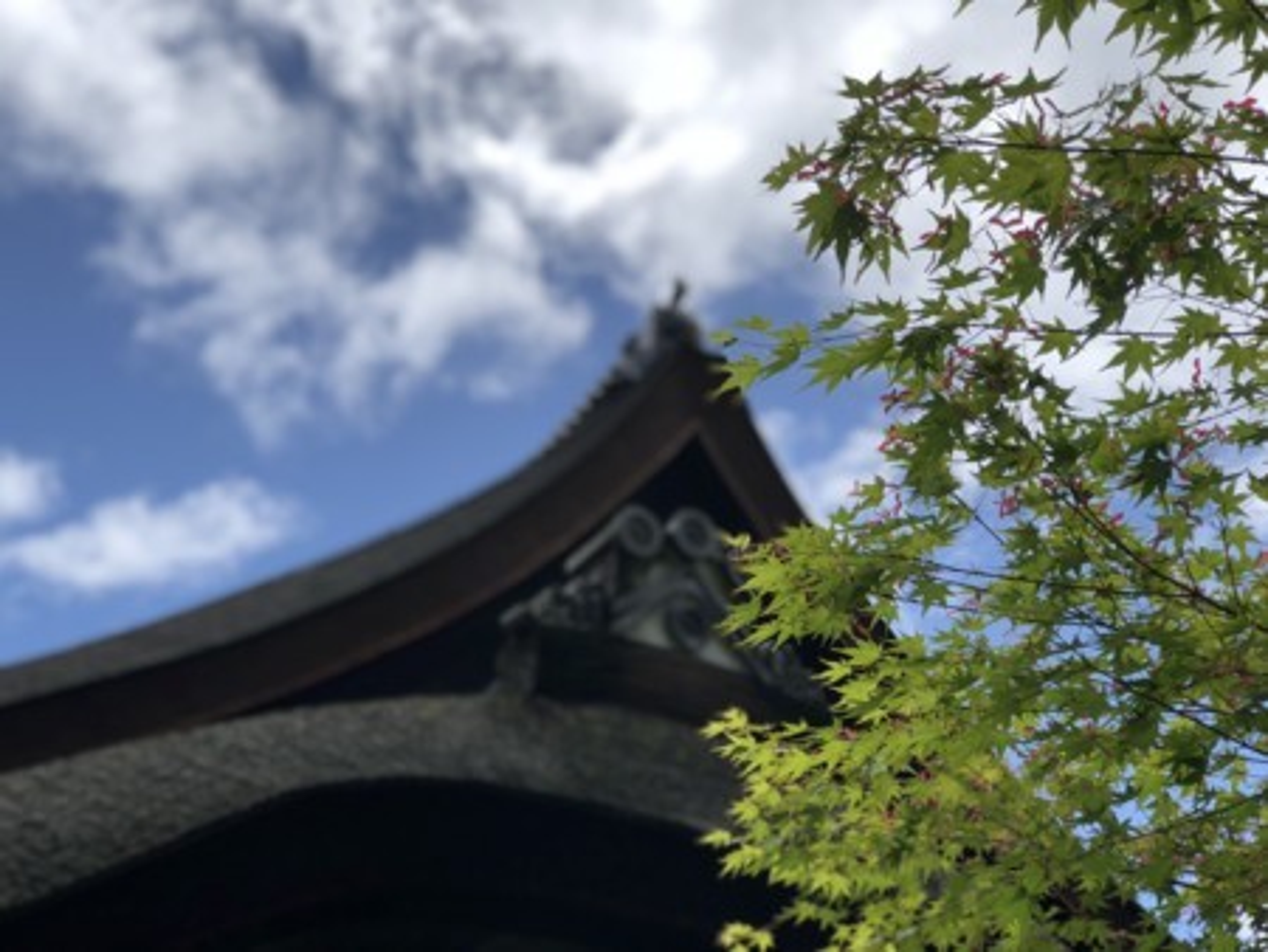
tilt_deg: +34.9
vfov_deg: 25.7
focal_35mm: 57
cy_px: 476
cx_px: 634
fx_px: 2089
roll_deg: +3.1
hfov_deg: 33.8
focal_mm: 6.6
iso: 20
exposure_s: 1/1412
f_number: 2.8
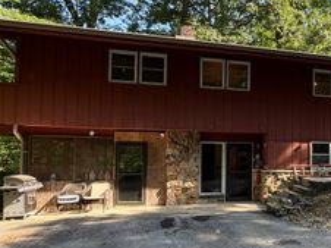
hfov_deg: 53.9
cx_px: 271
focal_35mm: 31
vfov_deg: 45.2
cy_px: 146
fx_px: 296
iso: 40
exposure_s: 1/141
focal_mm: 2.22
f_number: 2.2
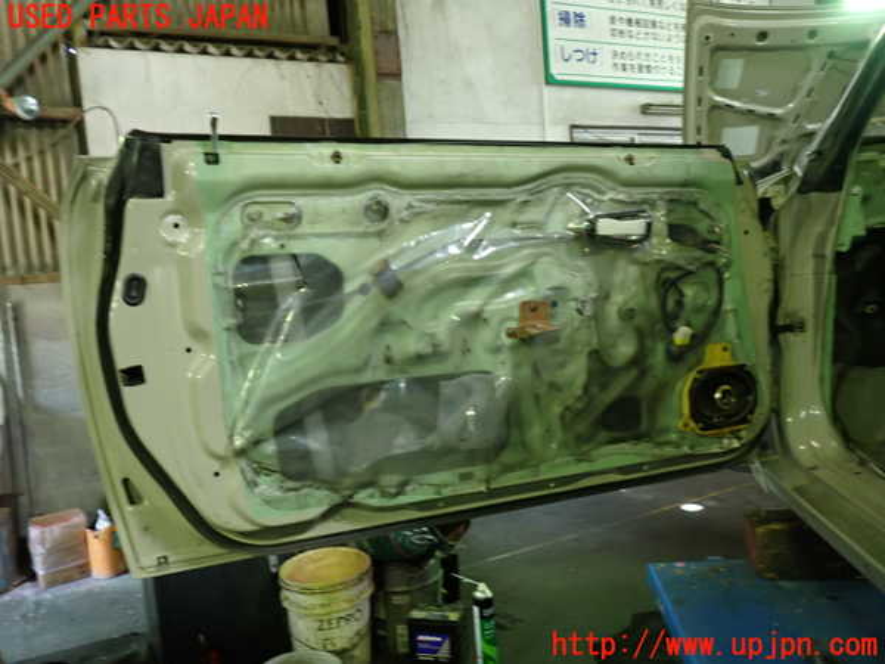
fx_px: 716
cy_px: 332
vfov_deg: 49.7
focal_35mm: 28
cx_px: 442
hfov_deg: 63.4
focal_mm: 5.05
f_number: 2.2
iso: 250
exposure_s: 1/30
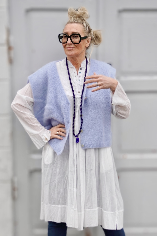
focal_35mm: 44
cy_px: 118
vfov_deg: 45.0
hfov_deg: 30.8
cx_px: 78
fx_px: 285
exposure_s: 1/160
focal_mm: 29
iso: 500
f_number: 4.5
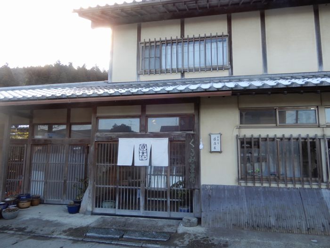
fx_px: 229
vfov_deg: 56.8
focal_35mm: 24
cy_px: 124
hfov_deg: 71.6
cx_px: 165
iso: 80
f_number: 3.4
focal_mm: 4.3
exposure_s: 1/125
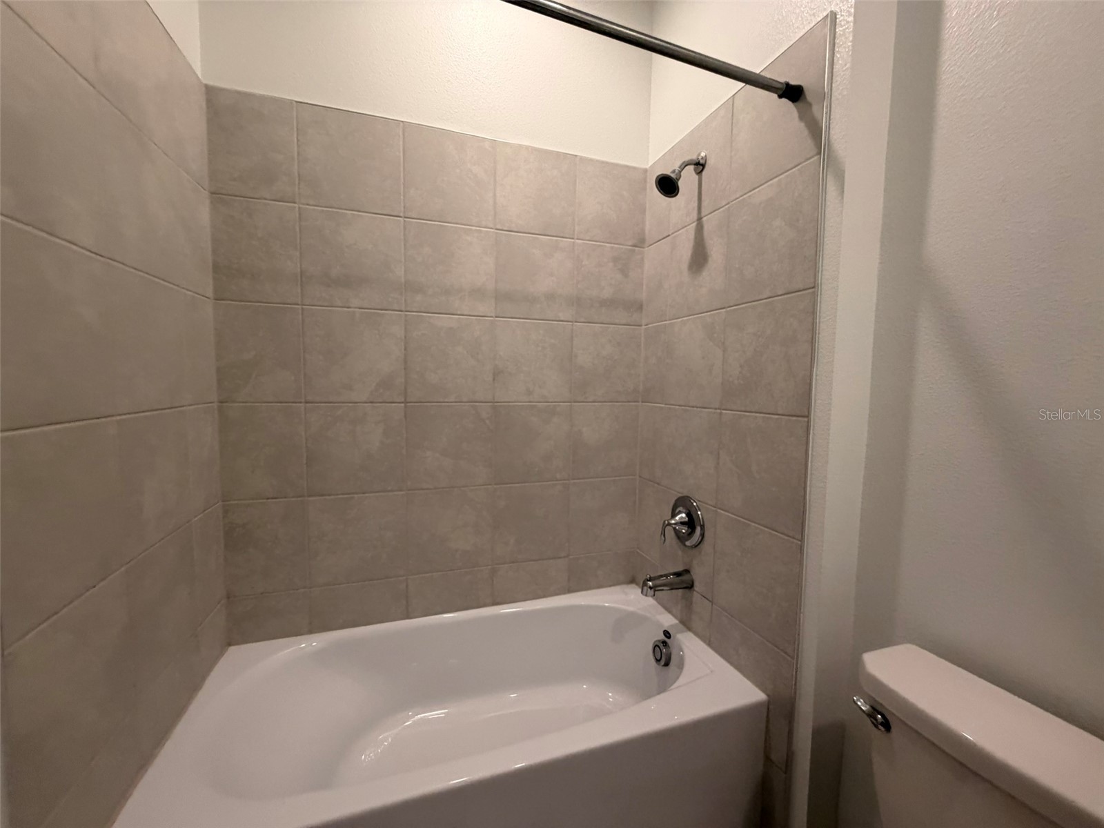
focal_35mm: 14
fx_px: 446
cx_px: 552
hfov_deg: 102.1
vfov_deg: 85.7
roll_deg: -0.8
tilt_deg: -2.1
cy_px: 414
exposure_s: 1/120
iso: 250
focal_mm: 2.22
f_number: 2.2
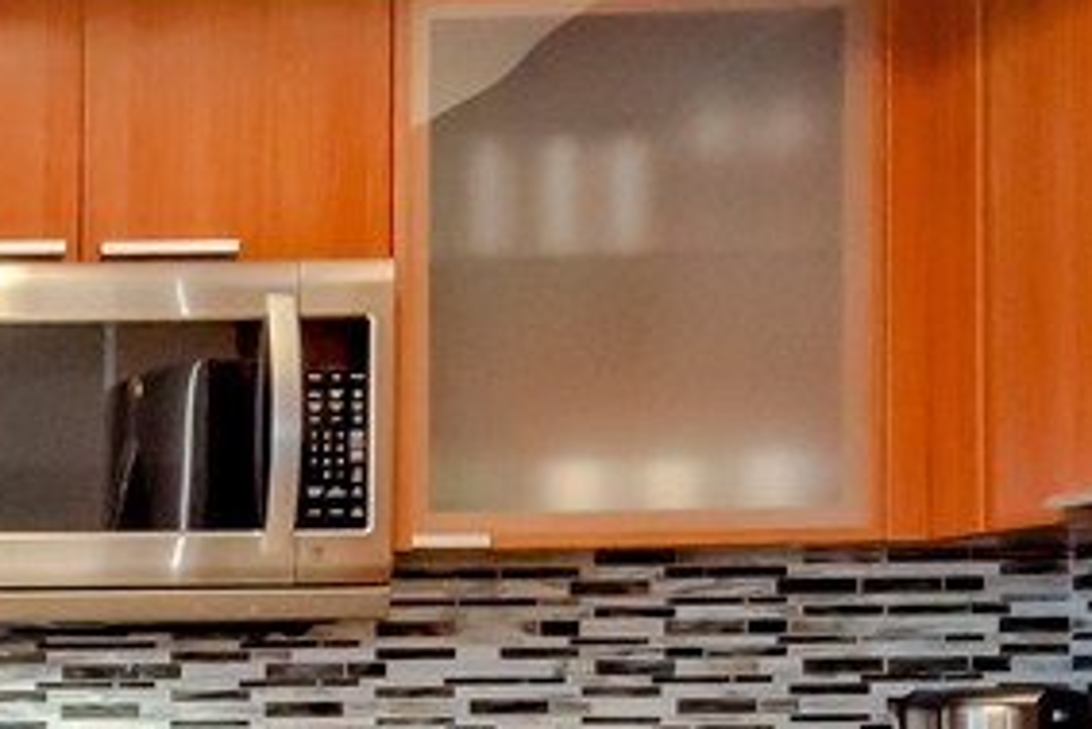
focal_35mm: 96
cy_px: 839
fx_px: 2913
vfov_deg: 13.9
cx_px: -735
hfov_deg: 17.9
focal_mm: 16
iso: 800
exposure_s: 1/60
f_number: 8
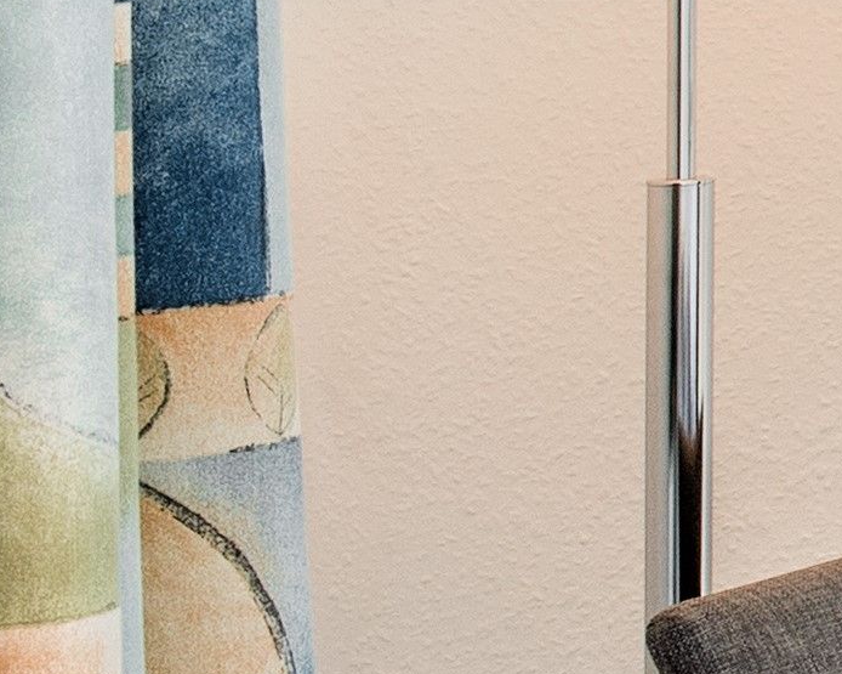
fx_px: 2915
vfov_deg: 13.0
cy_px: -44
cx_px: 2938
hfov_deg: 9.5
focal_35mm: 117
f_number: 10
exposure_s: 1/8
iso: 200
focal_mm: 17
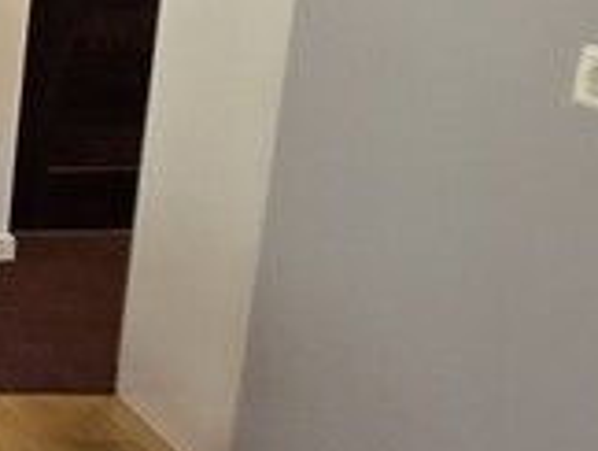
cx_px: -720
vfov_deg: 18.0
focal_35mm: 82
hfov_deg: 16.0
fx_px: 1419
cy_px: 196
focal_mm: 2.2
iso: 50
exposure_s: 1/60
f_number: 2.2
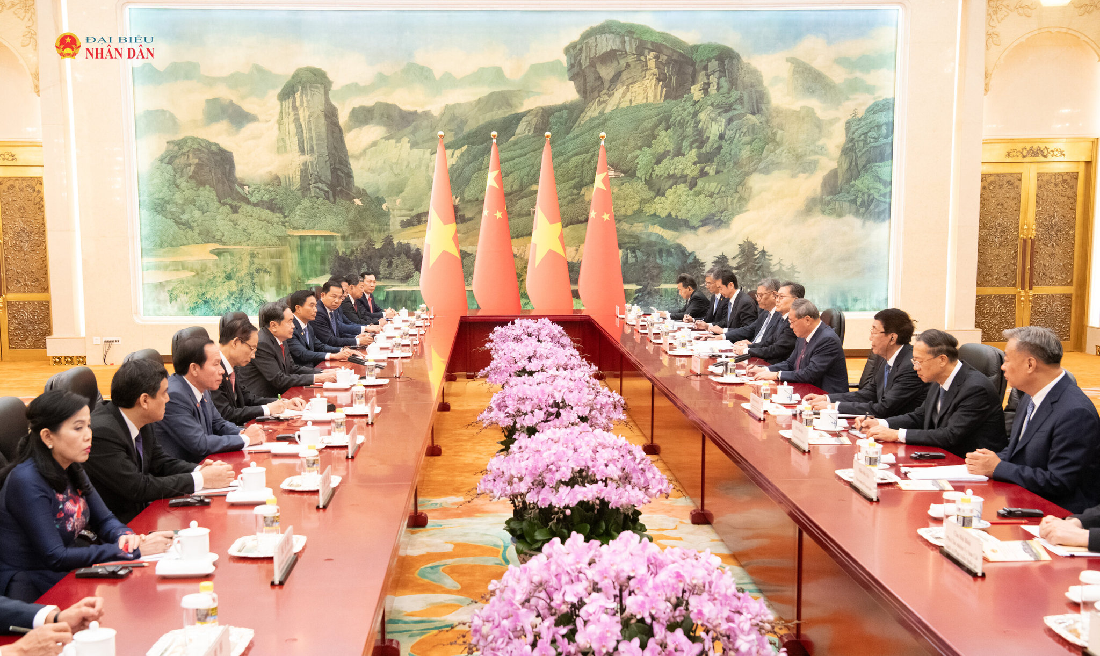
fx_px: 1304
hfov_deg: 45.7
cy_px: 369
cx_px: 531
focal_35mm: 44
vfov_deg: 28.2
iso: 3200
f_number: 5
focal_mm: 40
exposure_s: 1/200
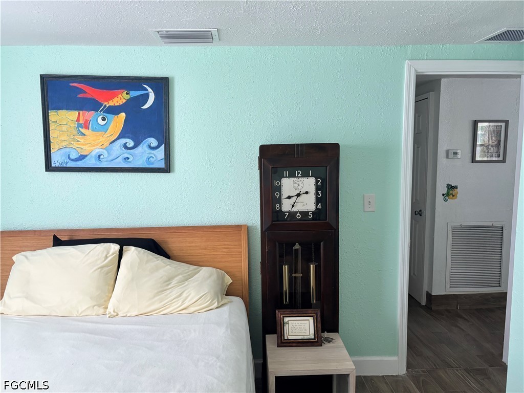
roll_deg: +1.6
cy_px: 196
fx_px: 394
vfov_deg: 53.1
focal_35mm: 26
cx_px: 262
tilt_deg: -5.2
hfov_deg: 67.3
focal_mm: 5.96
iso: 200
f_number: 1.6
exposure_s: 1/60
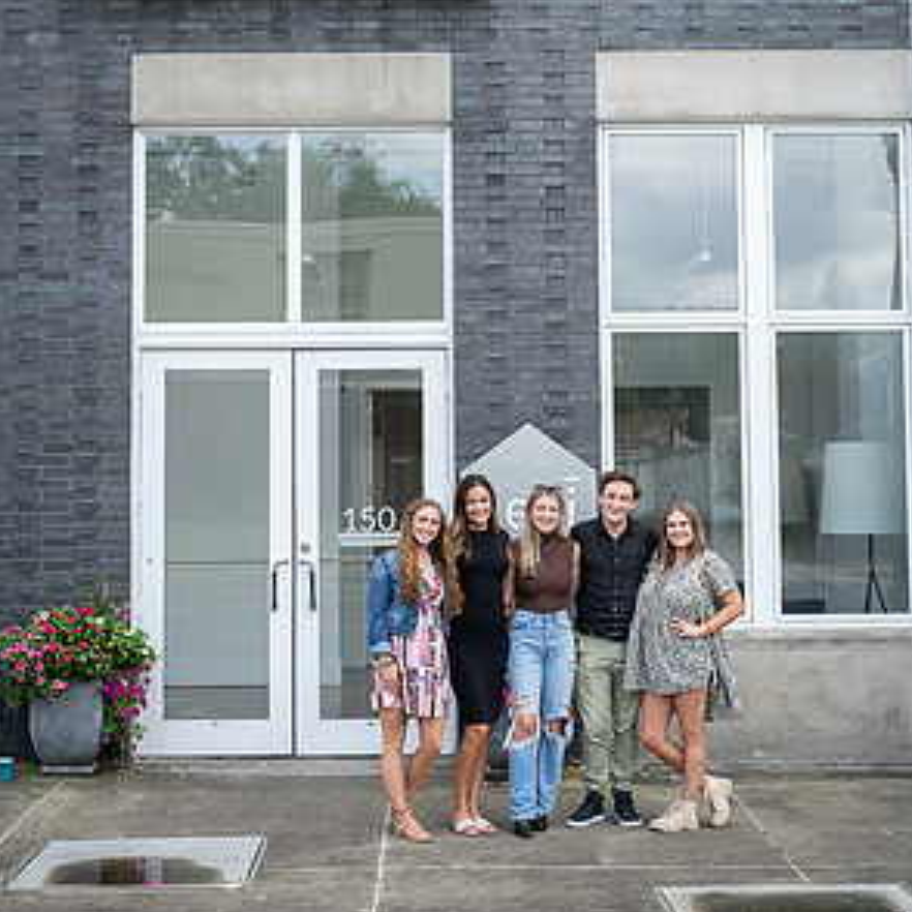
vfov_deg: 26.4
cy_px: 338
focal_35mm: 65
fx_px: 1937
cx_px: 459
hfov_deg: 26.5
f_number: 4
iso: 100
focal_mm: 50
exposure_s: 1/160
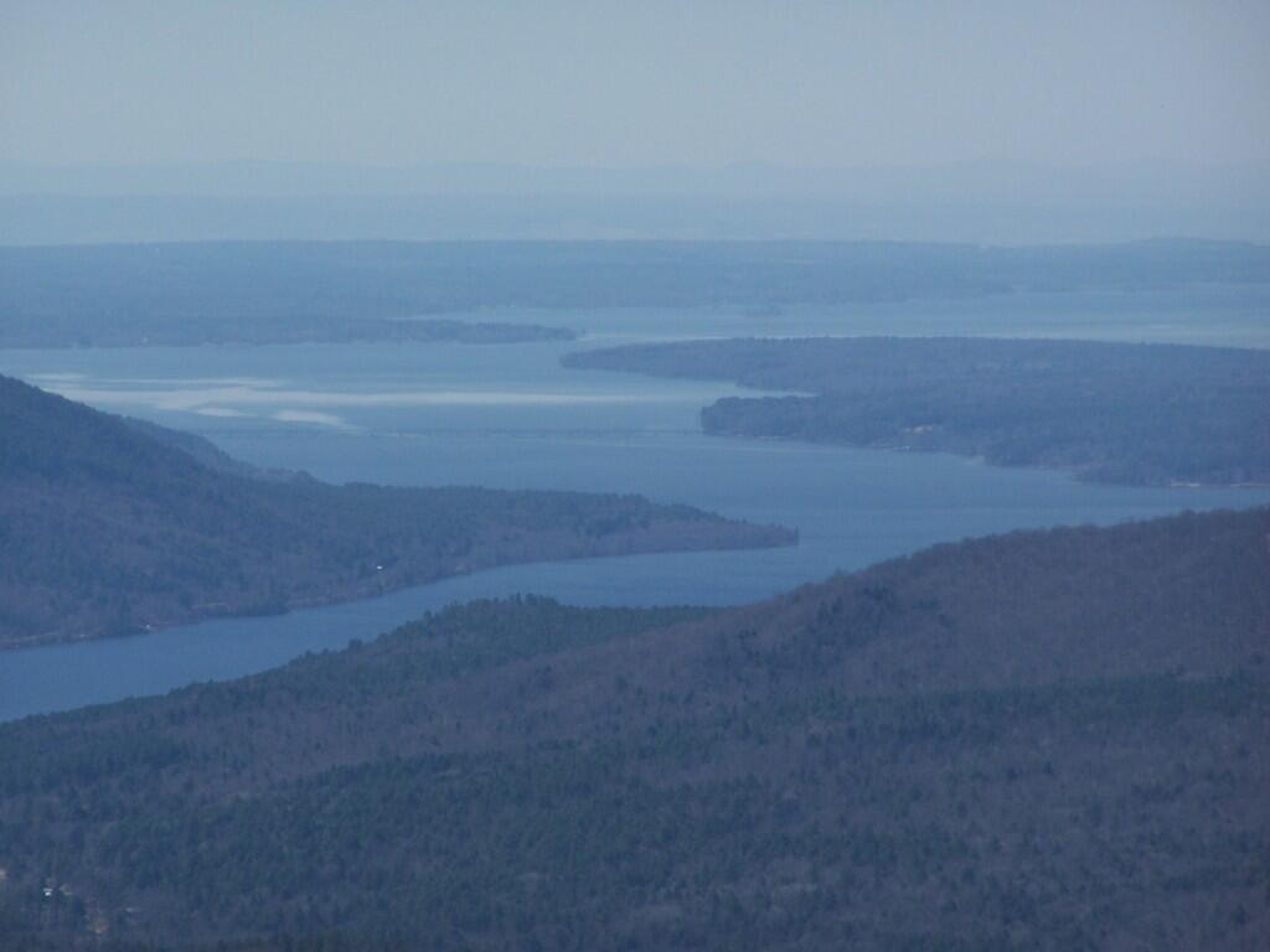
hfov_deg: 5.4
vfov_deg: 4.1
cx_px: 635
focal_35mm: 367
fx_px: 13465
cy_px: 476
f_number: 5
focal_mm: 60.8
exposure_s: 1/1000
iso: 80
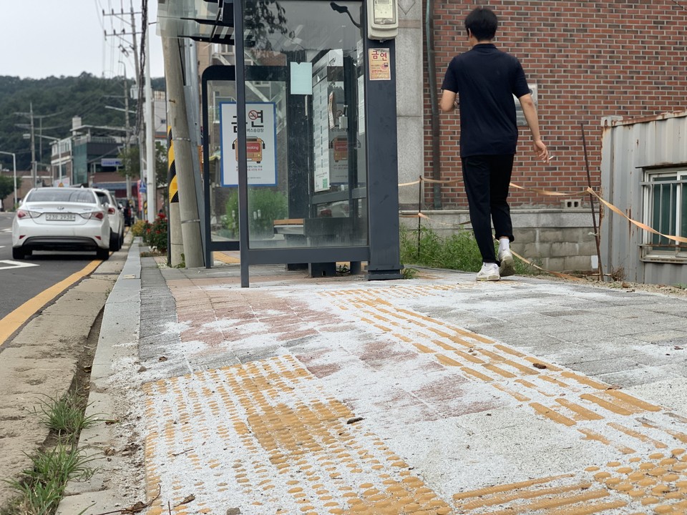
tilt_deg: -0.2
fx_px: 1032
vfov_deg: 28.0
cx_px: 344
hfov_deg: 36.8
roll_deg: +0.9
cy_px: 258
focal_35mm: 52
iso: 20
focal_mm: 6
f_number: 2.4
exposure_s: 1/122
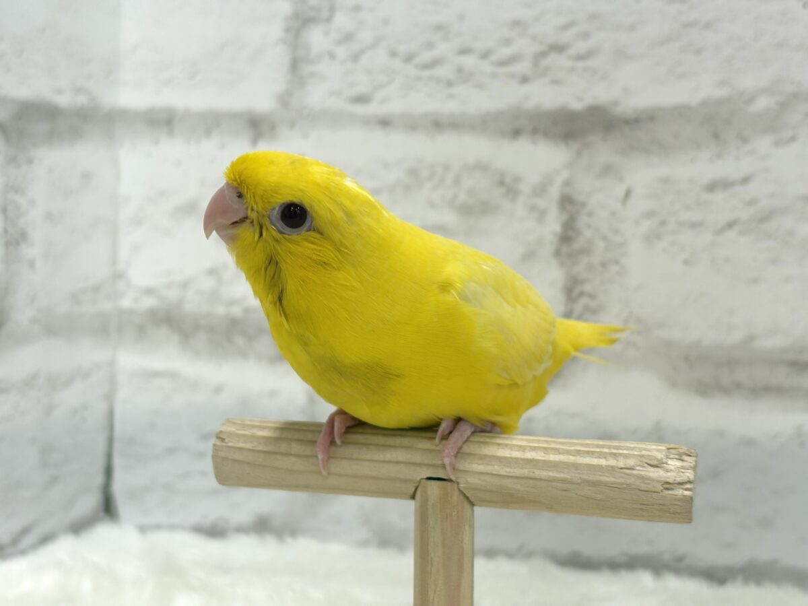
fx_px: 1214
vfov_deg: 28.0
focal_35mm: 52
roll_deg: -1.4
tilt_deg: +0.4
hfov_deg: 36.8
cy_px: 303
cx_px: 404
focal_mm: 5.96
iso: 64
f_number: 1.6
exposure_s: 1/100
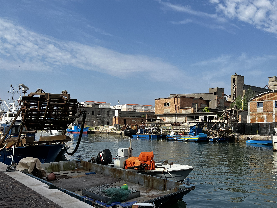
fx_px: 272
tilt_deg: -0.7
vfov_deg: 41.6
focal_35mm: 34
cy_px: 127
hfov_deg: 53.1
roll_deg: -0.3
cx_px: 180
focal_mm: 5.7
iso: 50
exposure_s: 1/5076
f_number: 1.5
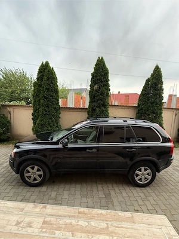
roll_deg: -3.8
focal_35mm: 14
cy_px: 120
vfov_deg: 102.1
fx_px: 97
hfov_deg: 85.7
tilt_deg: -4.2
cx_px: 90
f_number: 2.2
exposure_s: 1/99
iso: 250
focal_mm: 2.22
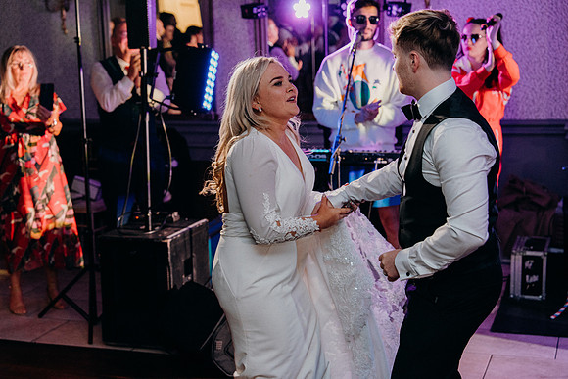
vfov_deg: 22.3
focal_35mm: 61
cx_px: 284
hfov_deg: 32.9
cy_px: 190
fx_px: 963
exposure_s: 1/160
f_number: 3.5
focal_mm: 61
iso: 2500
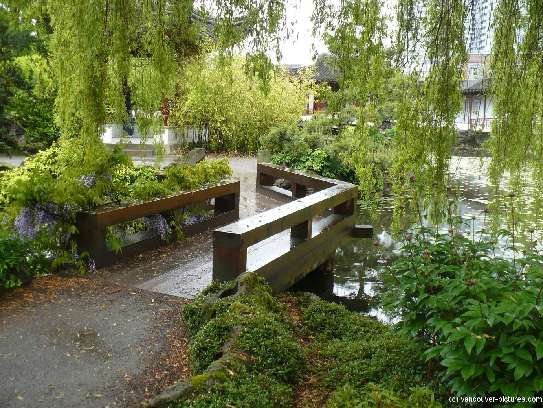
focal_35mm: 37
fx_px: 580
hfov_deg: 50.1
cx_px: 272
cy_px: 204
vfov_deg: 38.7
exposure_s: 1/160
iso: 100
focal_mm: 6.1
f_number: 2.8
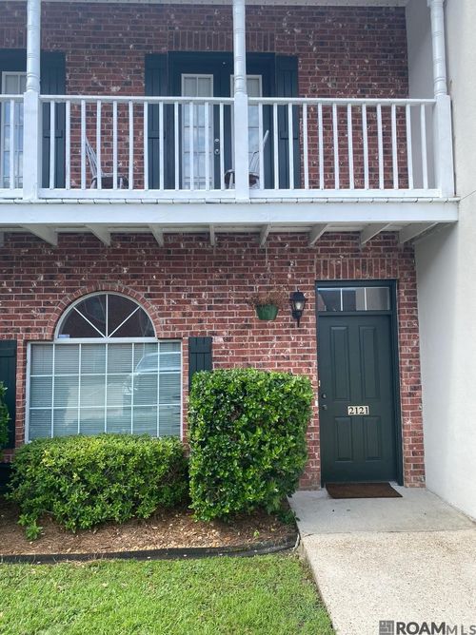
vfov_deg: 67.3
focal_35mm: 26
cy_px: 318
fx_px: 477
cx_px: 238
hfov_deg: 53.0
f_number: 1.8
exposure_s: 1/890
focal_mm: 4.25
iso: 32
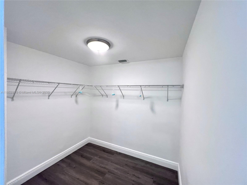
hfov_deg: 106.2
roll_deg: -1.7
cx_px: 124
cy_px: 92
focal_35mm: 13
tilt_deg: -0.6
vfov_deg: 89.9
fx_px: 93
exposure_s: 1/120
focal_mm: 1.57
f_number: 1.8
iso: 100
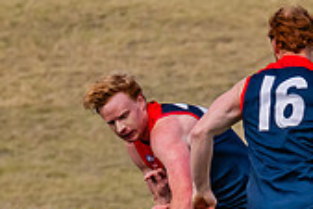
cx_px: 173
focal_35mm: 2054
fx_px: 17873
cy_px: 182
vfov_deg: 0.7
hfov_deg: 1.0
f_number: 9
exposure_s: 1/1600
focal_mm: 420
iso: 800
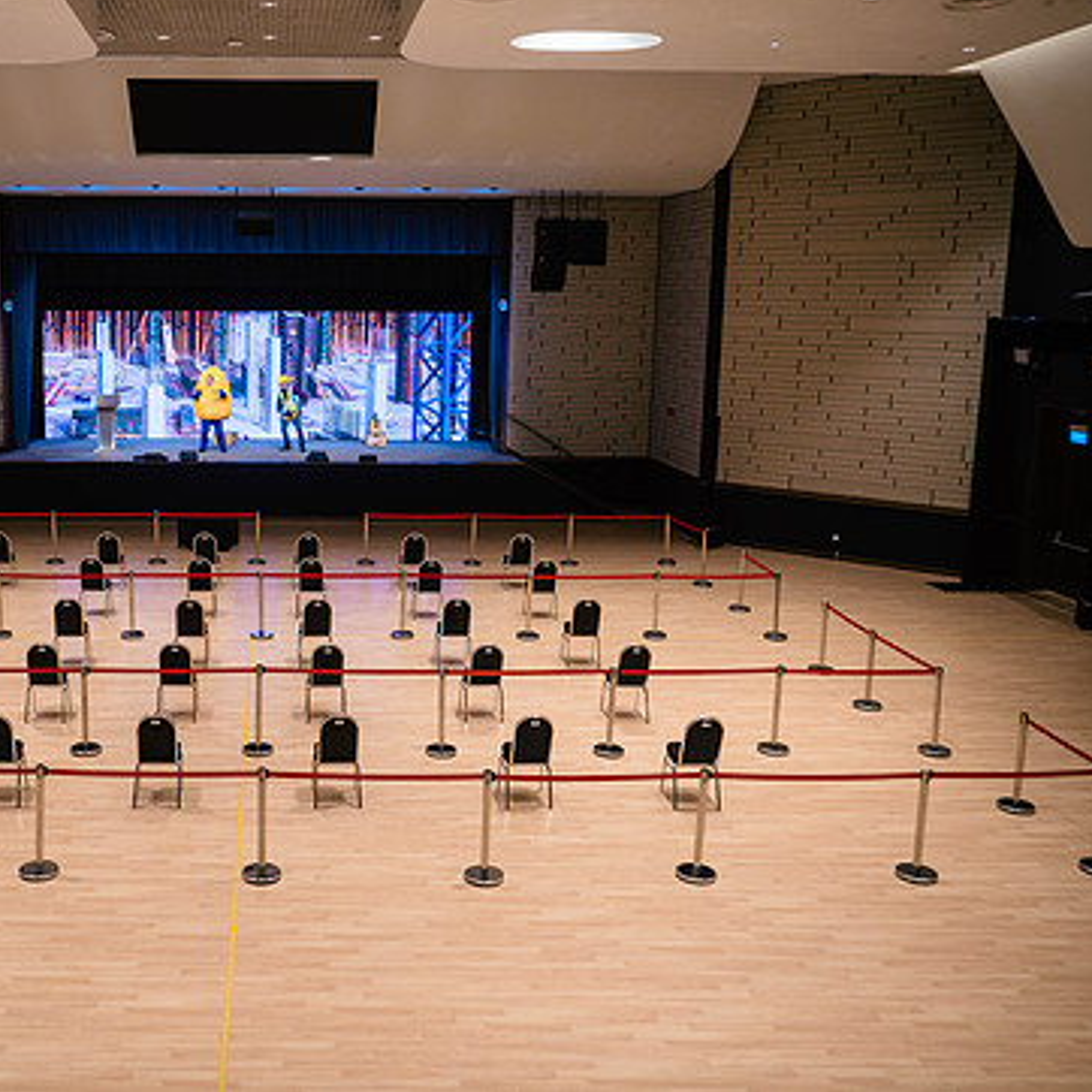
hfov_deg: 46.9
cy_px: 511
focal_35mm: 34
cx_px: 293
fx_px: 1213
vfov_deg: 48.4
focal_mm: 12
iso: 500
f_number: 2.8
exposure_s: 1/100
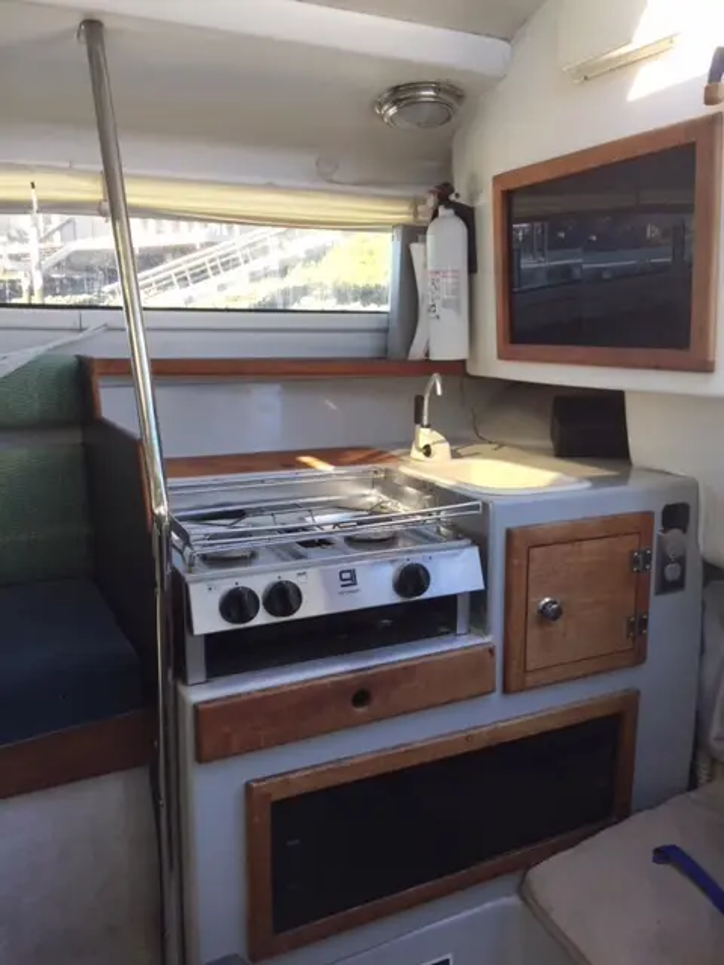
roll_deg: -0.8
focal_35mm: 29
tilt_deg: -11.1
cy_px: 482
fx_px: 809
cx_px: 362
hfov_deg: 48.2
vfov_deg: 61.7
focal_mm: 4.15
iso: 32
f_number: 2.2
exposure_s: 1/120
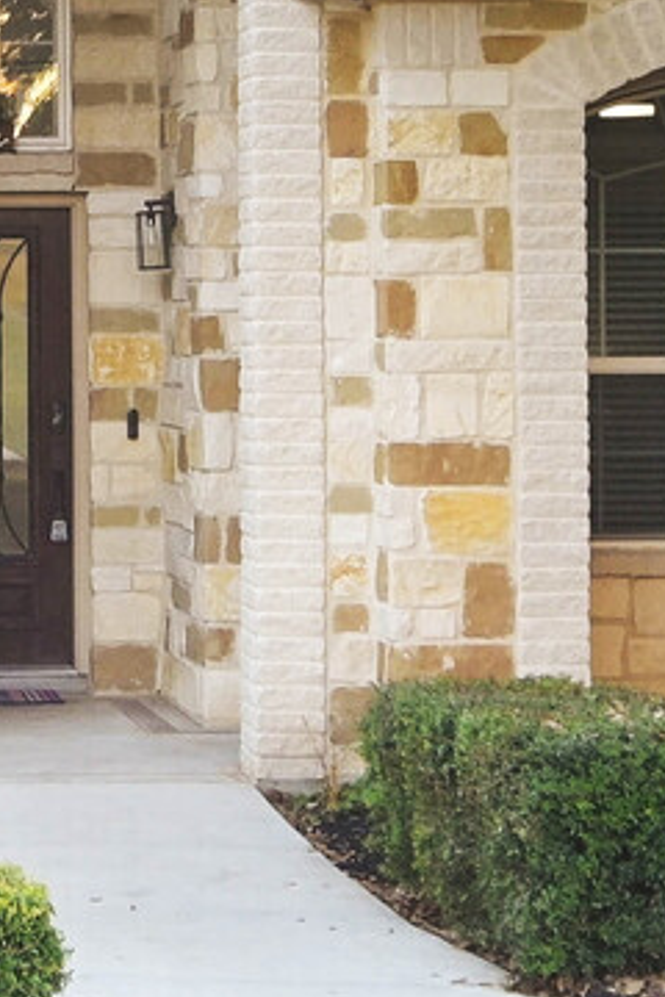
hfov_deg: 8.3
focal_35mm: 160
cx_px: -449
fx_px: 4433
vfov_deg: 12.8
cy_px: 227
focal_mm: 24
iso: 640
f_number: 7.1
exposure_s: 1/200
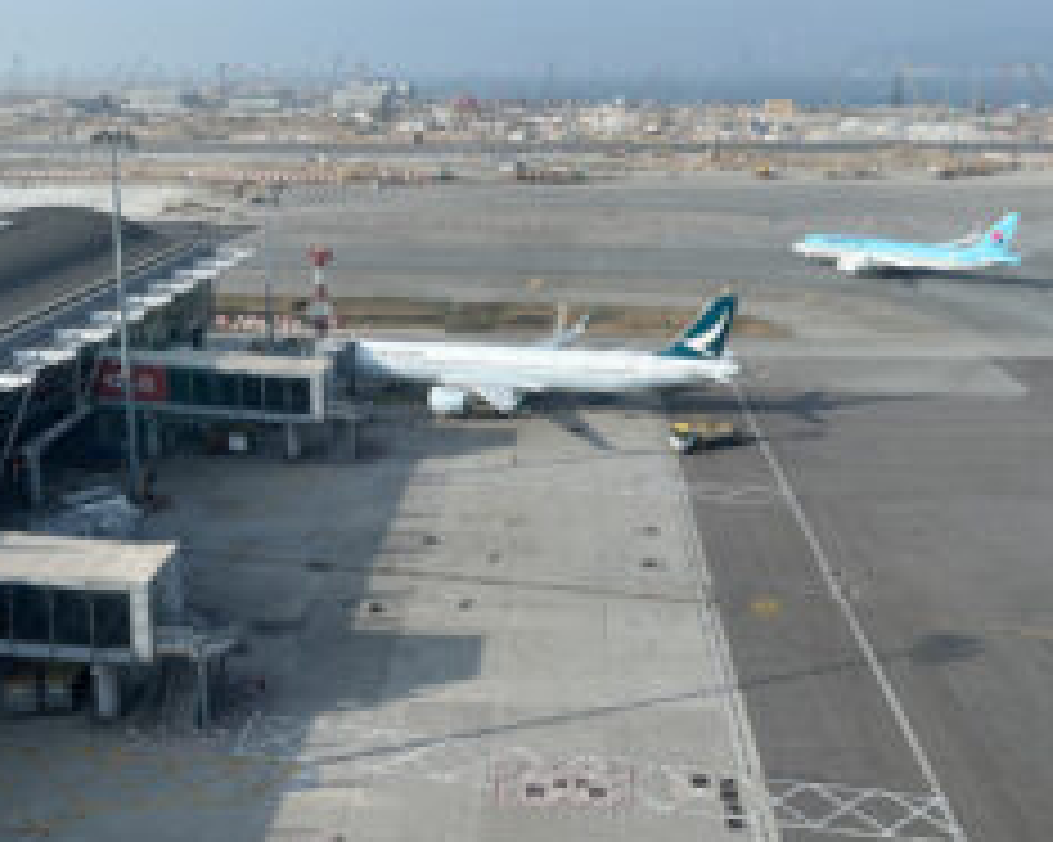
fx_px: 1215
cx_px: 536
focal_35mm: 39
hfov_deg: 46.9
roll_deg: -0.3
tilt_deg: -12.1
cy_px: 311
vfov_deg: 37.9
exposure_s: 1/1355
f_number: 1.6
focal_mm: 5.1
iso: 50
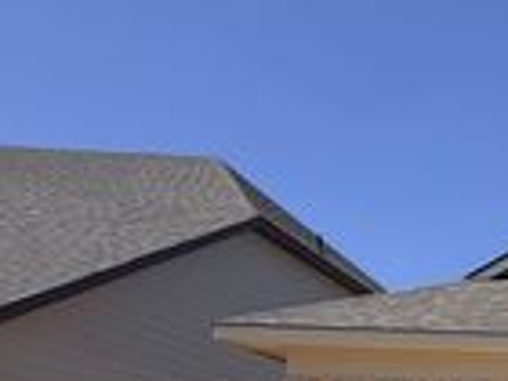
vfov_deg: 25.6
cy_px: 474
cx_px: 816
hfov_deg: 25.3
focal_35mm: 50
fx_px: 734
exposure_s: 1/1464
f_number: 2.2
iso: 20
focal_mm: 2.22
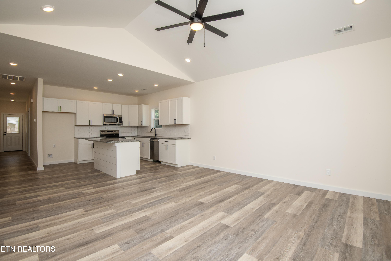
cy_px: 130
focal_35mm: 16
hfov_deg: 96.7
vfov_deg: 73.7
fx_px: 174
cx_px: 196
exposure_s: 1/250
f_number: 9
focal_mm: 16
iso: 400
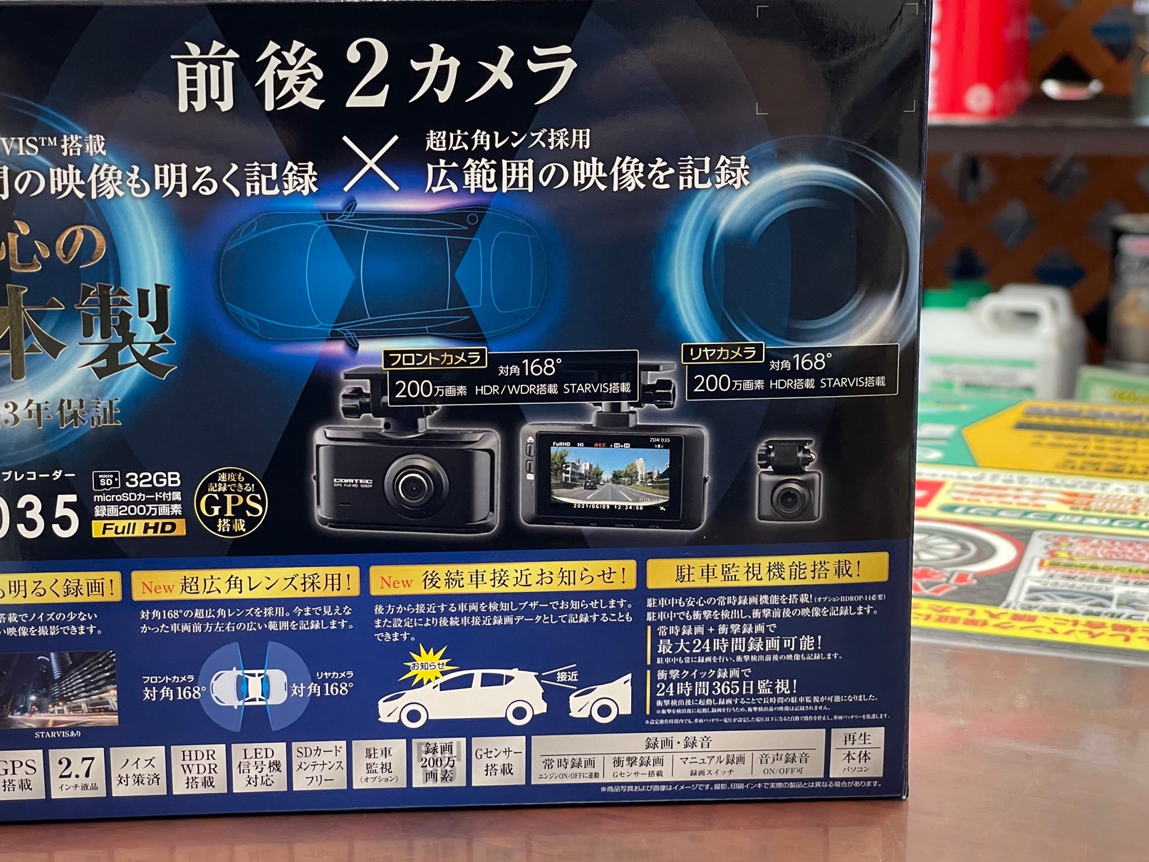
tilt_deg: -10.5
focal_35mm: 65
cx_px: 489
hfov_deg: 29.8
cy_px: 343
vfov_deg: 22.6
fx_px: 2158
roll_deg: +0.8
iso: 200
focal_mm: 6
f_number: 2
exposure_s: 1/50
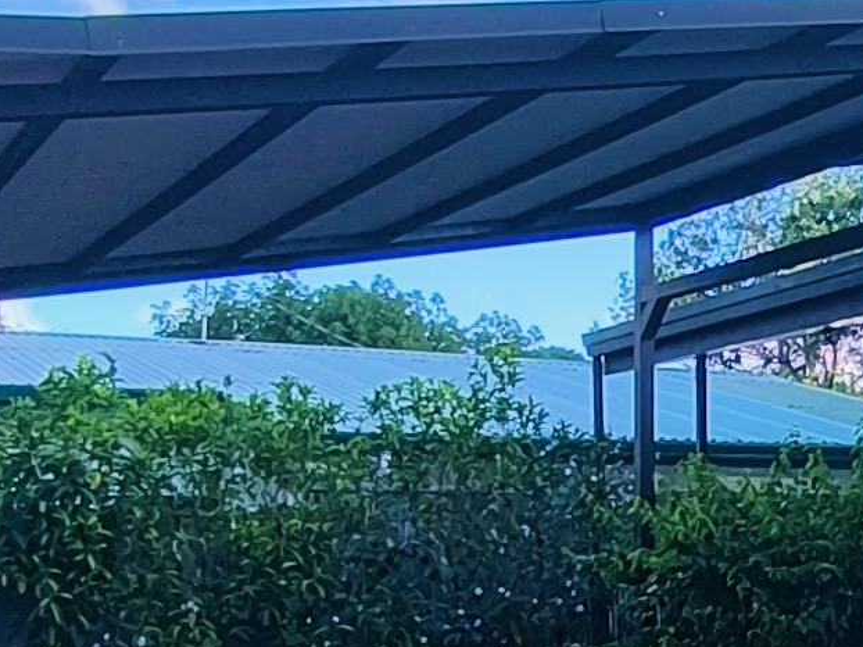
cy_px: 598
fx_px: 2093
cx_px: 949
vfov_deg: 17.3
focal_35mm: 84
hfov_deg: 22.0
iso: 50
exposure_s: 1/652
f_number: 2.2
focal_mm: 1.65
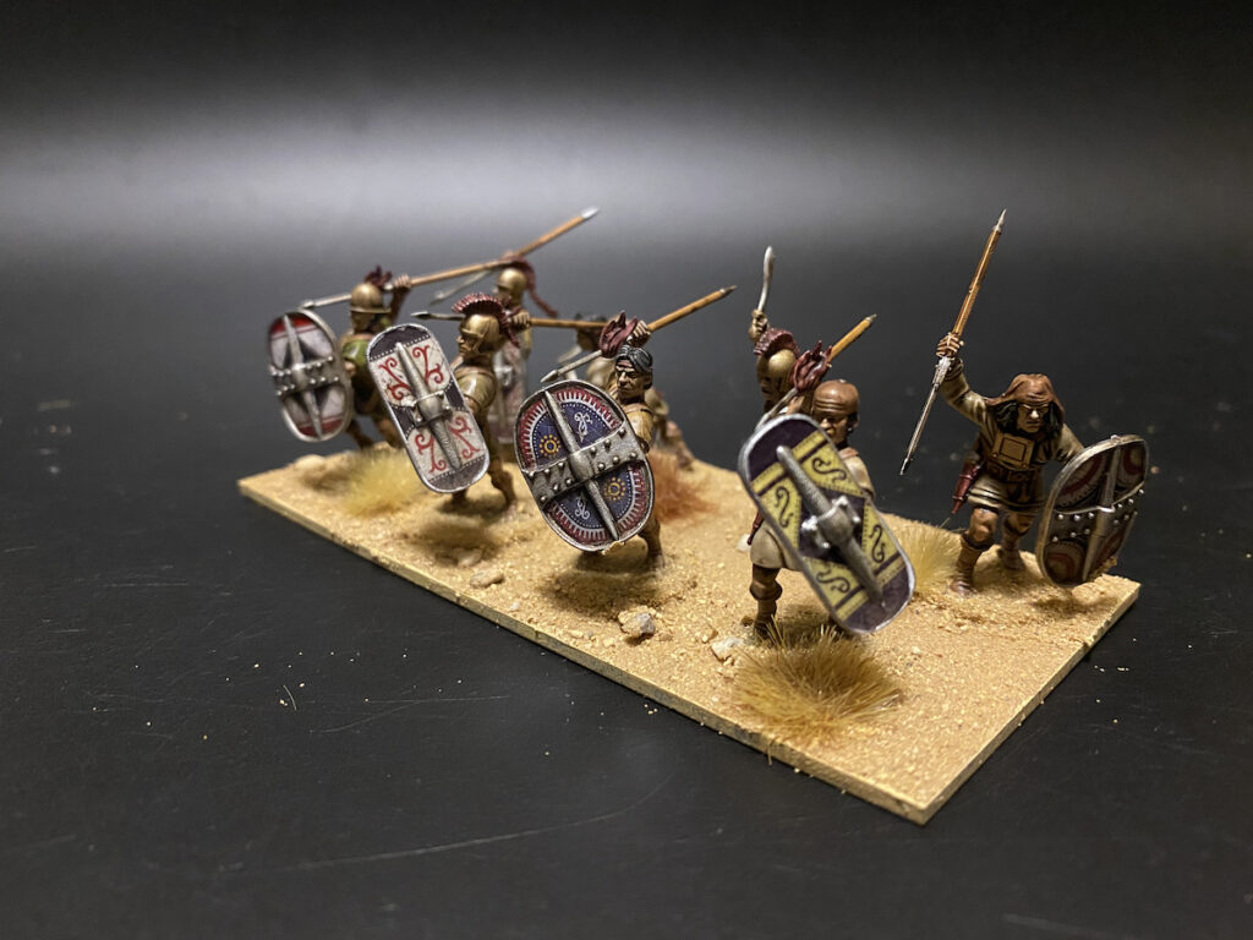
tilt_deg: -19.8
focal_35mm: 26
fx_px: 941
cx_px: 626
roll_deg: -0.1
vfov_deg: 53.1
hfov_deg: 67.3
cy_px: 470
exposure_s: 1/25
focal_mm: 4.25
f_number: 1.8
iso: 640
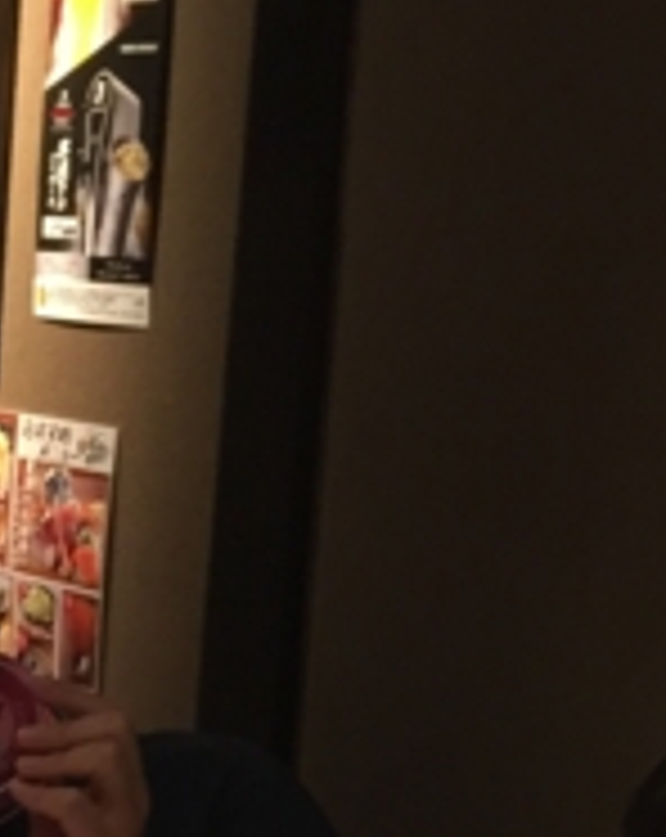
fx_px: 3016
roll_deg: +0.2
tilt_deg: -17.6
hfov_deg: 11.3
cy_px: 1044
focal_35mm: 122
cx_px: -711
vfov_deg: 15.2
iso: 100
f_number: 2.2
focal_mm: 4.15
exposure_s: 1/30
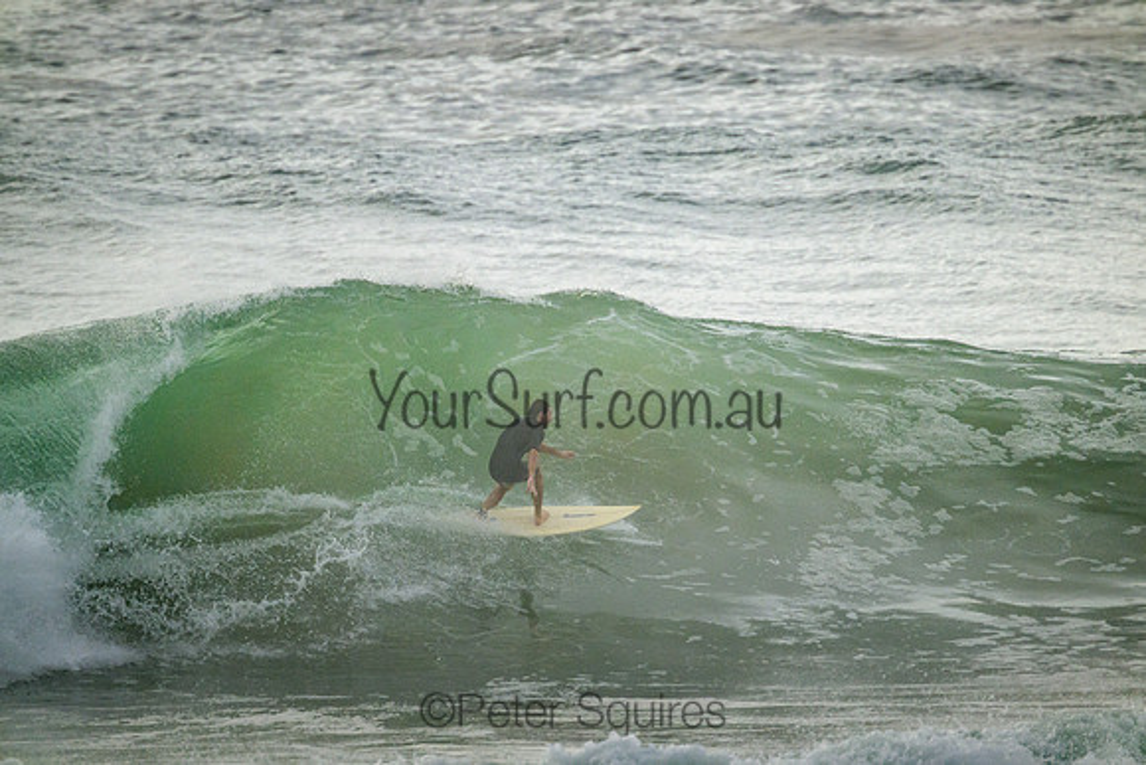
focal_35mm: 800
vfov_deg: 1.7
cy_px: 382
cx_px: 573
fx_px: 25471
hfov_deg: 2.6
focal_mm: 800
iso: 1600
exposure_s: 1/2500
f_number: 11
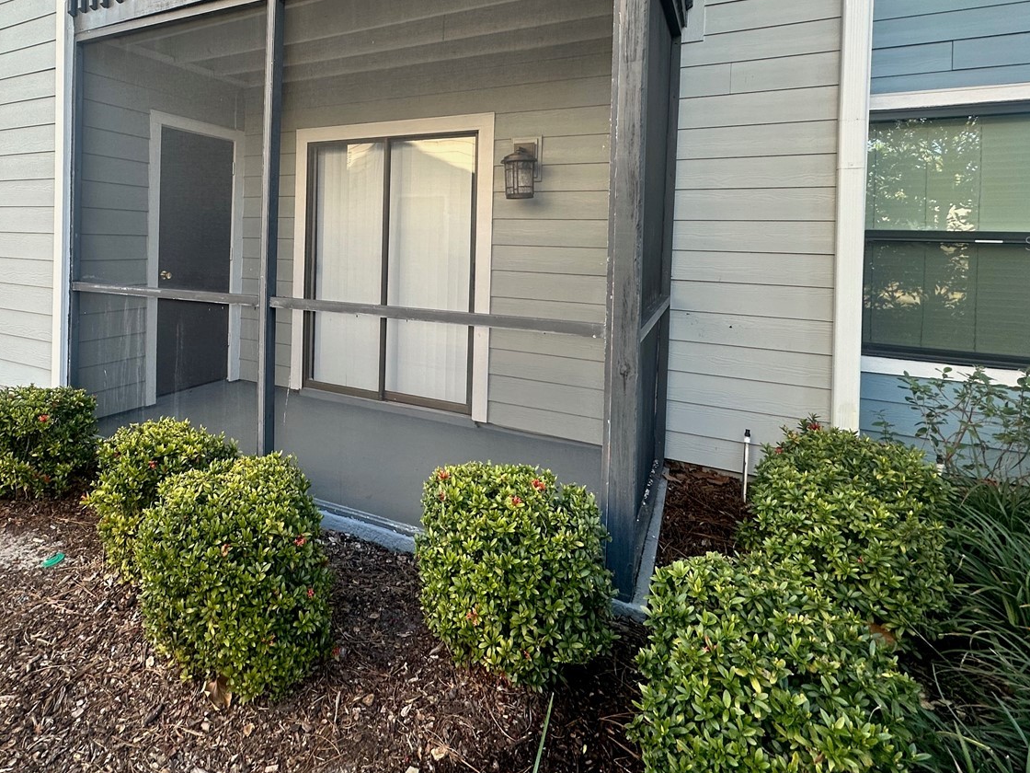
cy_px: 243
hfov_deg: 80.0
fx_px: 595
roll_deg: -2.2
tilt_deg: -0.7
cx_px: 376
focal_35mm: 20
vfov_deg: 63.9
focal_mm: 2.22
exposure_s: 1/99
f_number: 2.2
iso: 50
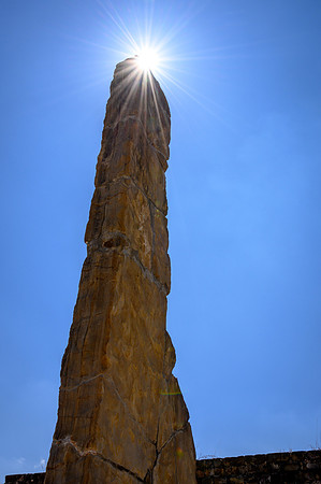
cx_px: 160
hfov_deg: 33.3
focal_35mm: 40
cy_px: 242
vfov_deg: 48.5
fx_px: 536
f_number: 25
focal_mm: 40
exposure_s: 1/200
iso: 200
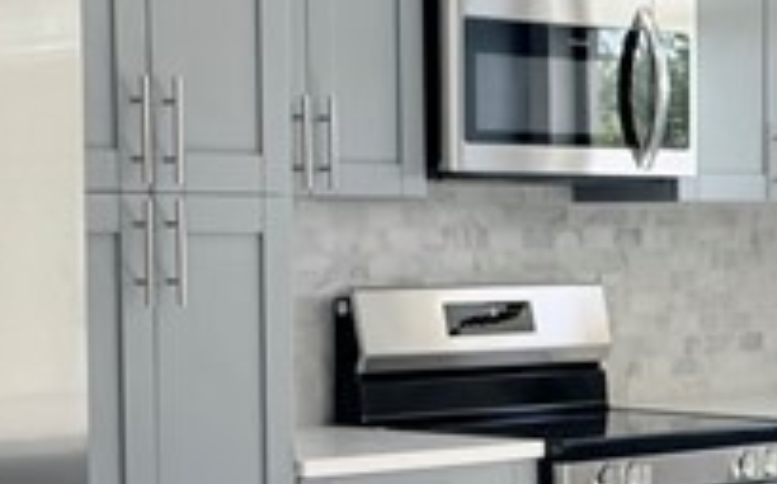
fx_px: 2708
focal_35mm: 128
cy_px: 423
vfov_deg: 10.2
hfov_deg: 16.1
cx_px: 735
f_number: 1.78
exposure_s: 1/301
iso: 100
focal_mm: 6.76
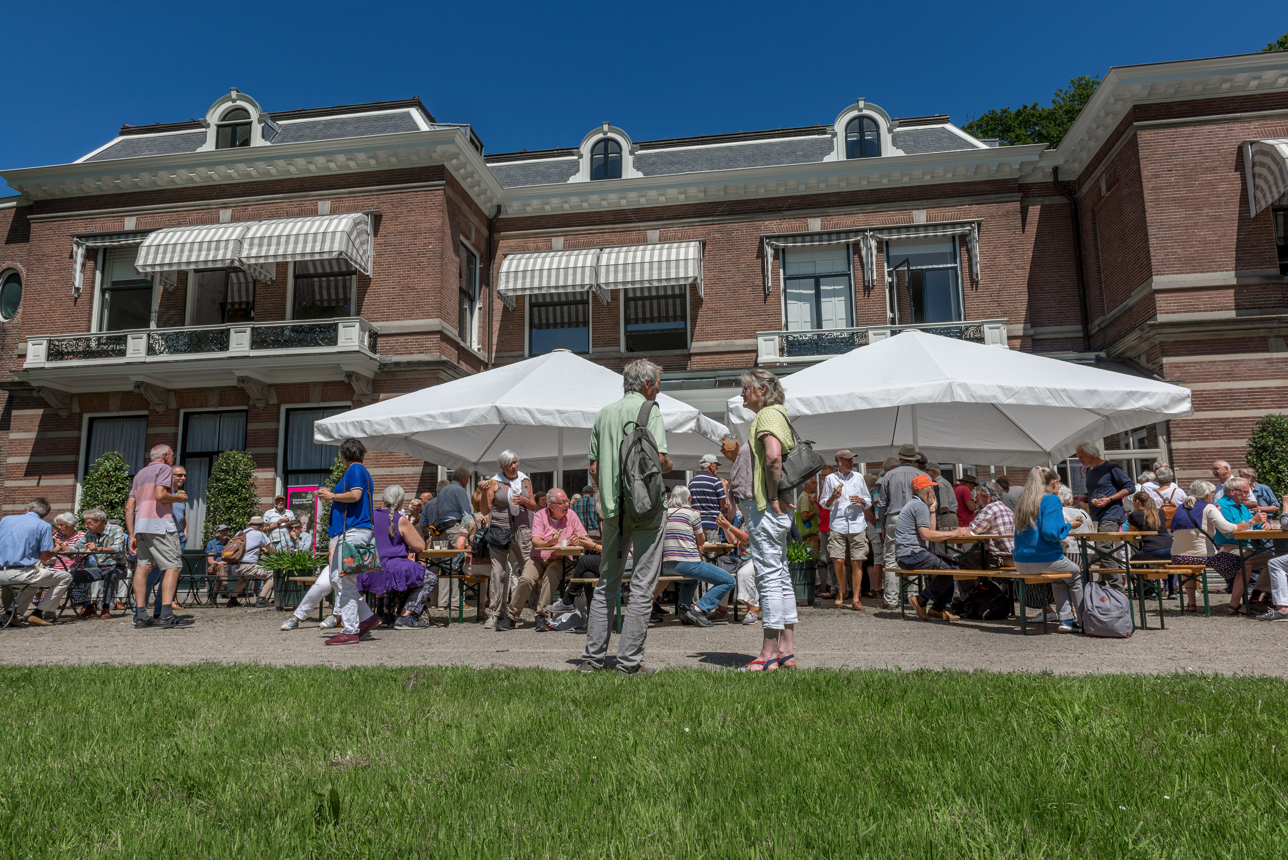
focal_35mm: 24
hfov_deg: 73.7
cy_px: 430
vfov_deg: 53.2
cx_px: 644
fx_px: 859
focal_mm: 24
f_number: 11
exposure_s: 1/250
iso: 100
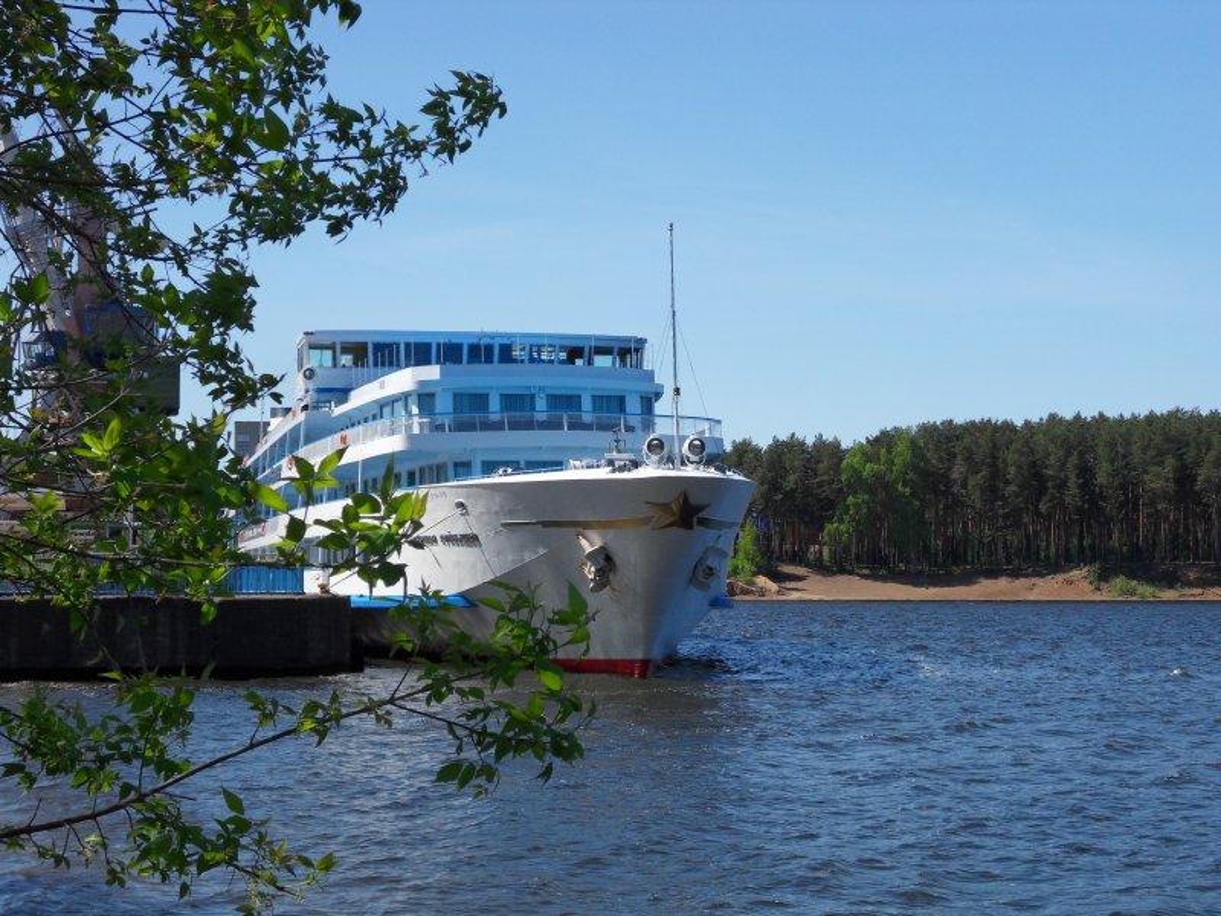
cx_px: 610
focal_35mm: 70
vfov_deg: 21.0
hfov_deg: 27.8
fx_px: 2469
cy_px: 458
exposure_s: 1/500
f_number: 5.1
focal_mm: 12.3
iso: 80
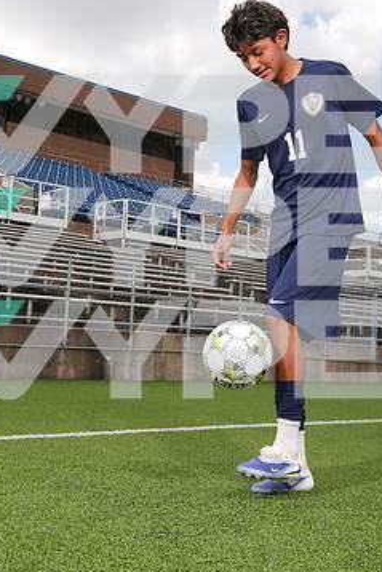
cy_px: 238
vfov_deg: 40.2
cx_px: 168
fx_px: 779
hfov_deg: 27.5
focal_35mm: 49
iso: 80
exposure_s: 1/200
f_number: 7.1
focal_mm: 39
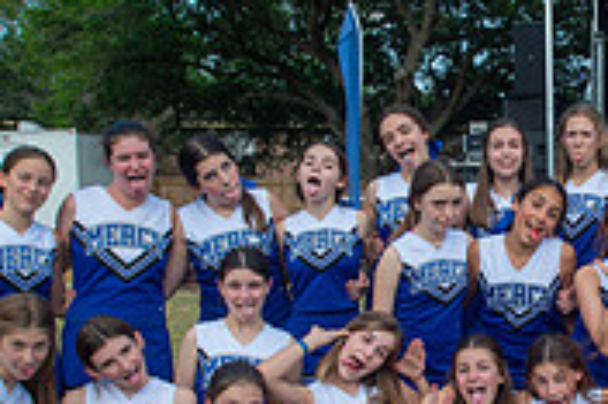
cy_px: 290
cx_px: 587
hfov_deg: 33.1
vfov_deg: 24.0
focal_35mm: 56
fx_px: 945
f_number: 6.3
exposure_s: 1/200
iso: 100
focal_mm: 17
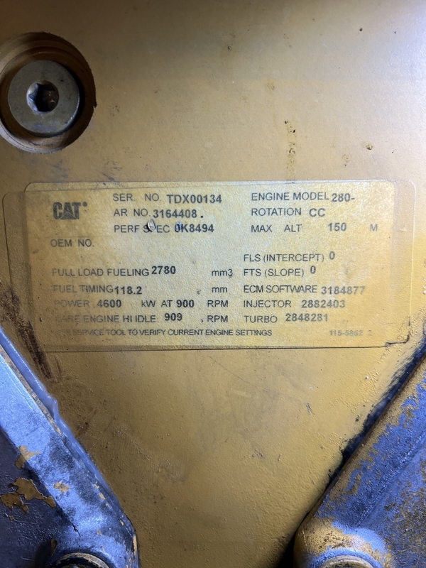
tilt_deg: -2.6
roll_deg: +0.5
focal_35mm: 26
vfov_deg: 67.3
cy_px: 284
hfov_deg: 53.1
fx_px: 427
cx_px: 213
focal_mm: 5.7
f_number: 1.5
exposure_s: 1/120
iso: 50
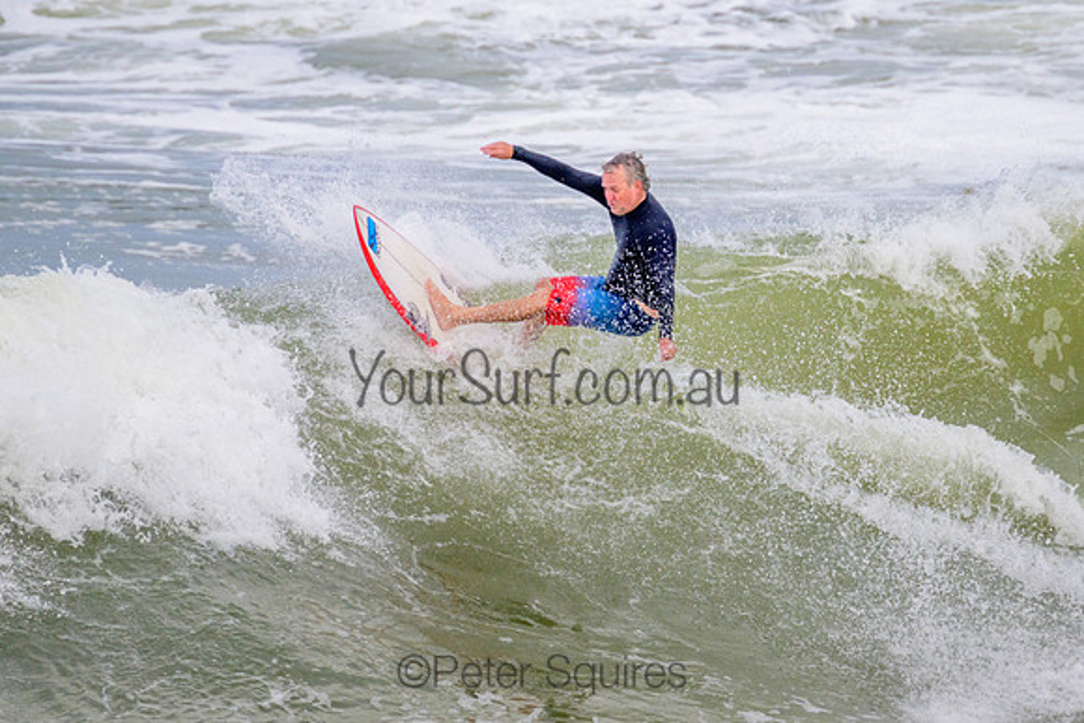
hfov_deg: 2.0
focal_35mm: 1038
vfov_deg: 1.3
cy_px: 254
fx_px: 31268
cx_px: 695
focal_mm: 800
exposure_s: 1/2000
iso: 800
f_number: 11
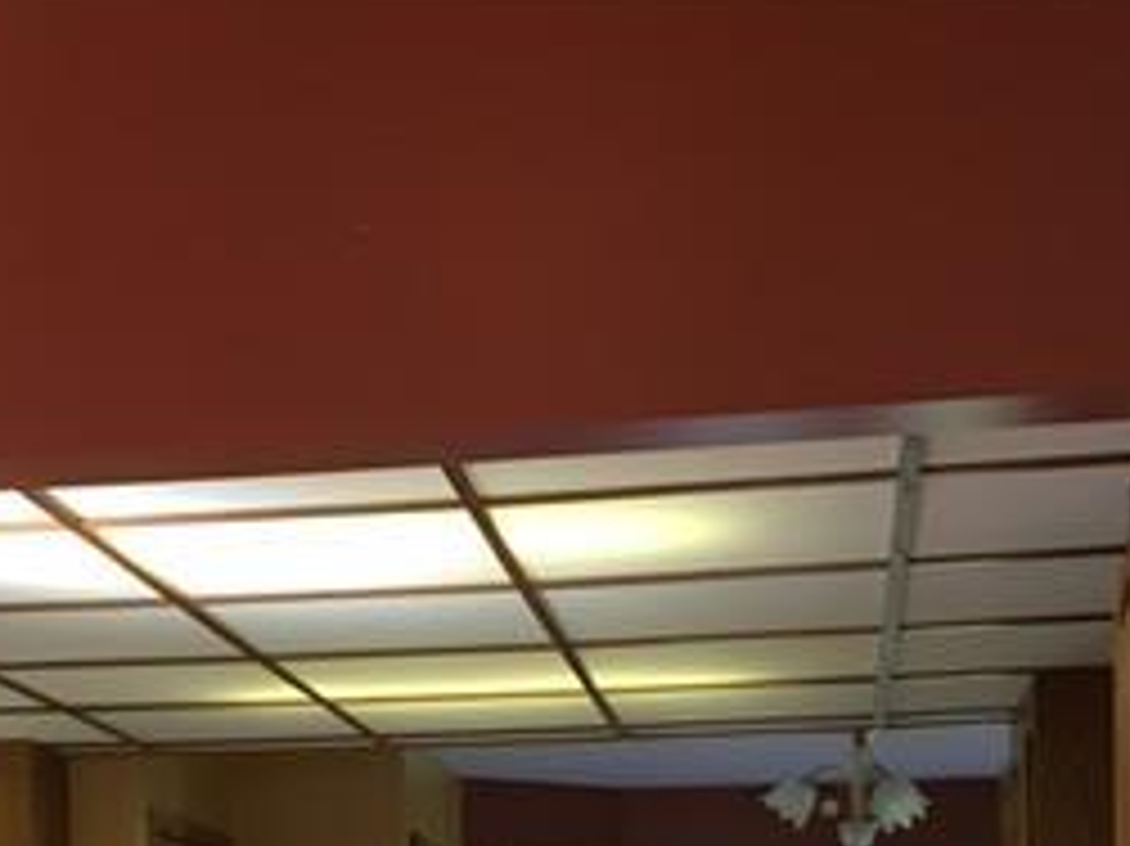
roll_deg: -0.2
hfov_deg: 26.0
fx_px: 2414
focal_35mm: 74
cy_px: 1053
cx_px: 297
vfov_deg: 18.7
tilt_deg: -0.6
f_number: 2.2
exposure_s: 1/30
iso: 50
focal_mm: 4.15
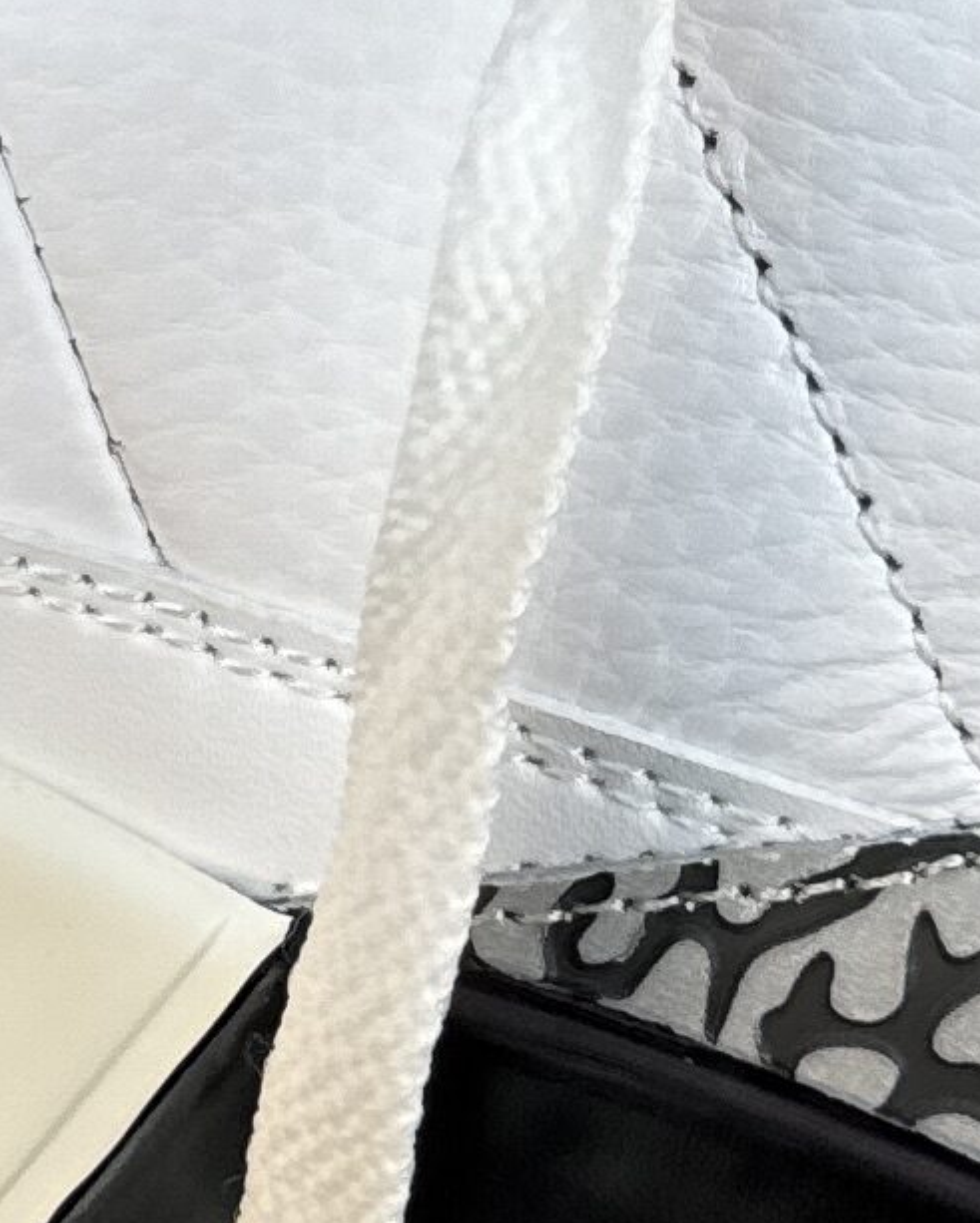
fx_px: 5579
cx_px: -289
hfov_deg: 9.8
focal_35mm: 154
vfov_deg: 12.4
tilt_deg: -51.2
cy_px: 52
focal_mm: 6.76
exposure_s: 1/1366
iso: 80
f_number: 1.78
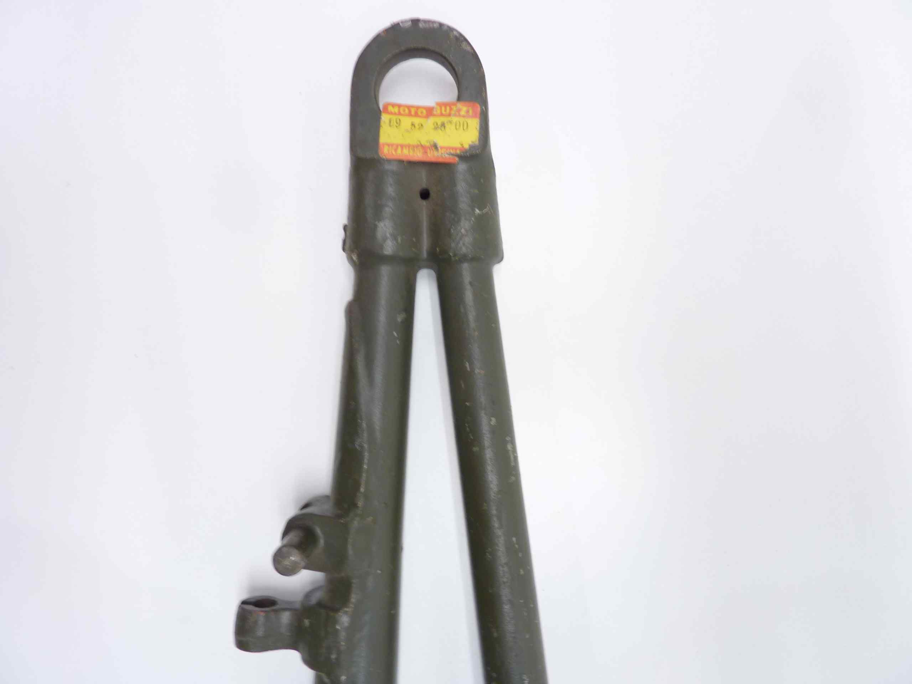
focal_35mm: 25
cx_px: 456
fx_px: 659
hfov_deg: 69.4
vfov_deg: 54.9
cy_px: 342
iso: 80
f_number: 3.3
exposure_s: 1/10
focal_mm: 4.1
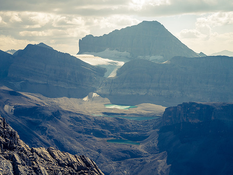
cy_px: 88
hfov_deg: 36.8
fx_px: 350
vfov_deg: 28.0
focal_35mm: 52
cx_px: 116
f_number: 8
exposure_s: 1/400
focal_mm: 26
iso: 200
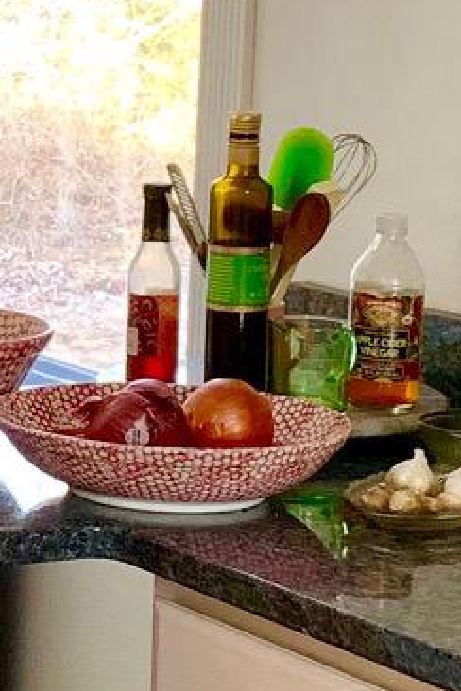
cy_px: 208
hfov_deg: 9.0
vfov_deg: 13.7
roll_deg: -1.0
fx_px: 2862
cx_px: -227
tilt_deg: -6.7
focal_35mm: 149
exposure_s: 1/60
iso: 125
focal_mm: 4.25
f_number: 1.8
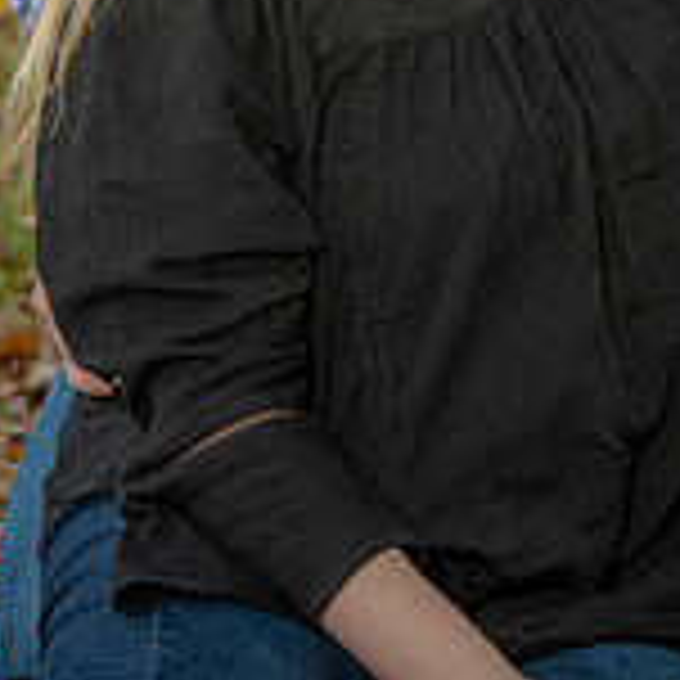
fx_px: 7579
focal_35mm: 341
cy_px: -176
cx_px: 439
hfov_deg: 5.1
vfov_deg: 5.1
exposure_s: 1/200
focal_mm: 135
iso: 160
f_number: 5
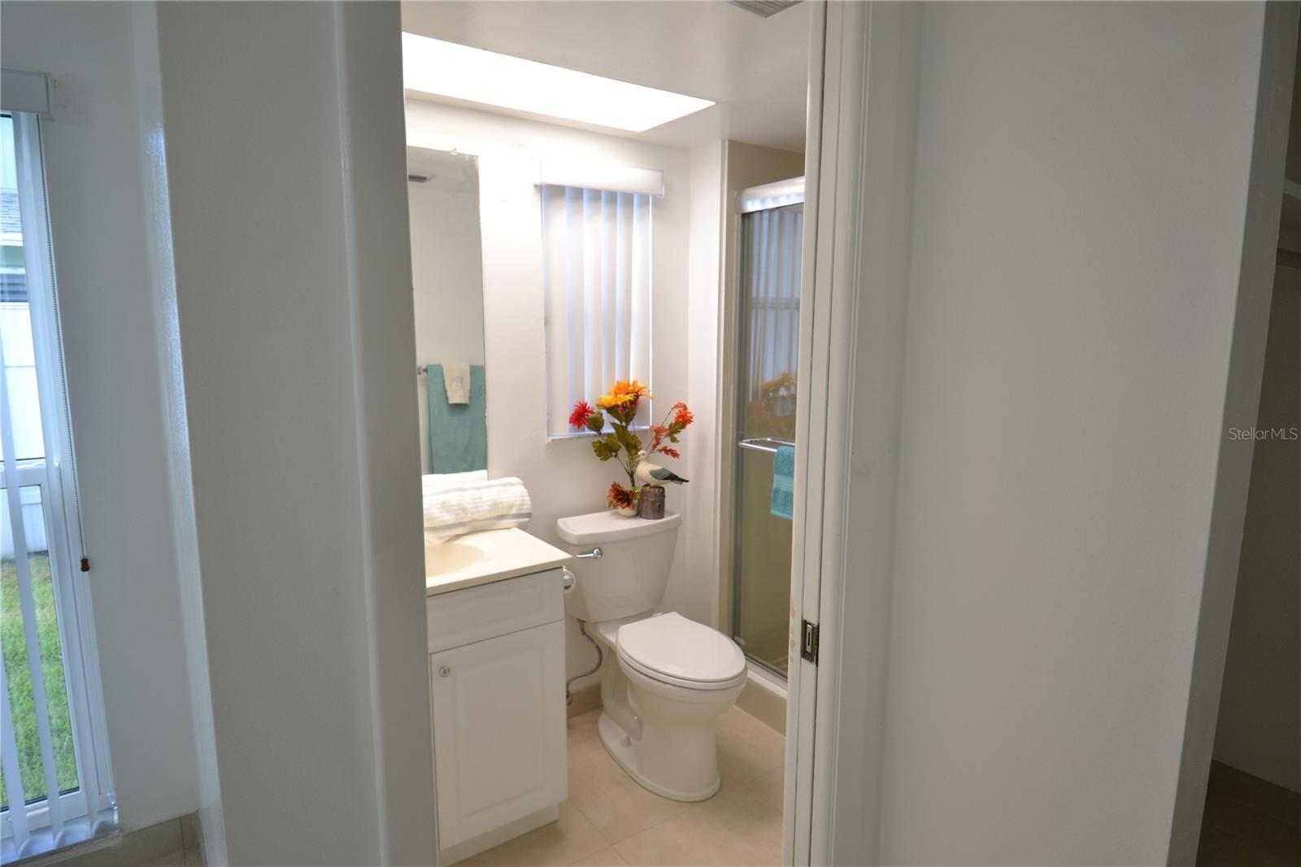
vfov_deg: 63.2
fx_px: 705
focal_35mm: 20
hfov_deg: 85.4
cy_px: 434
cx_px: 650
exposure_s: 1/80
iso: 400
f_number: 4.5
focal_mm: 13
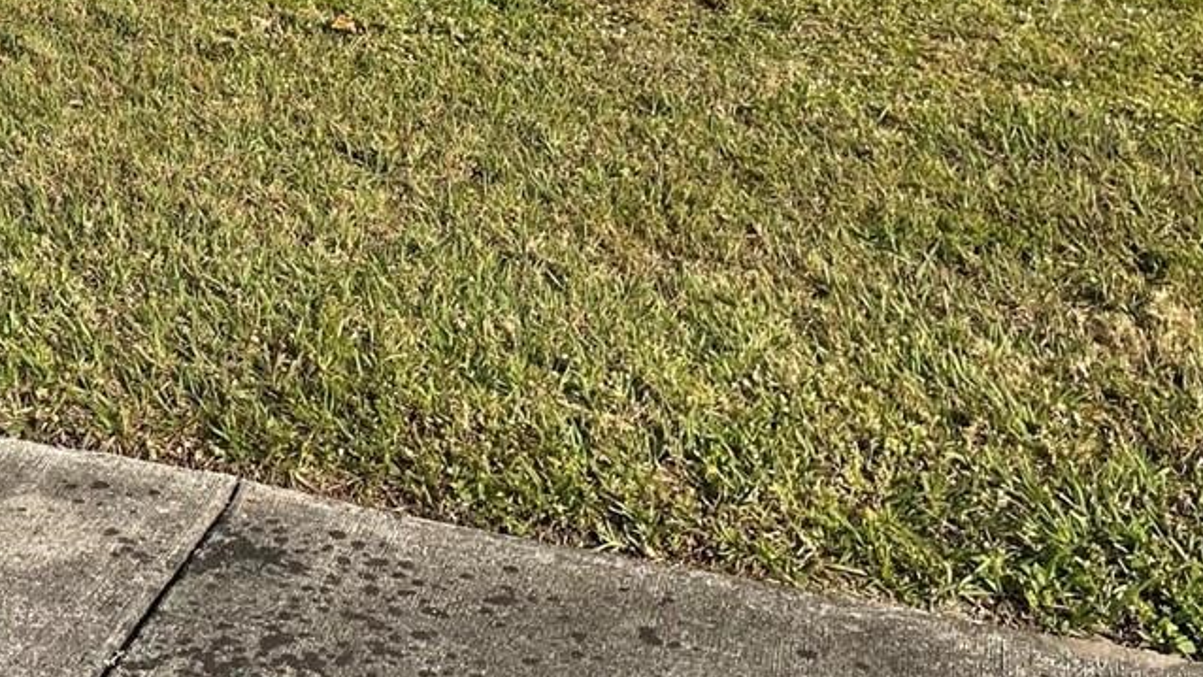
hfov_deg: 27.9
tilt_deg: -1.0
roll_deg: -0.8
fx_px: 2265
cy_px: -373
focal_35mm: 71
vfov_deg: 15.5
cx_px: -8
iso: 32
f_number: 1.6
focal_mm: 4.2
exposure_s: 1/3861
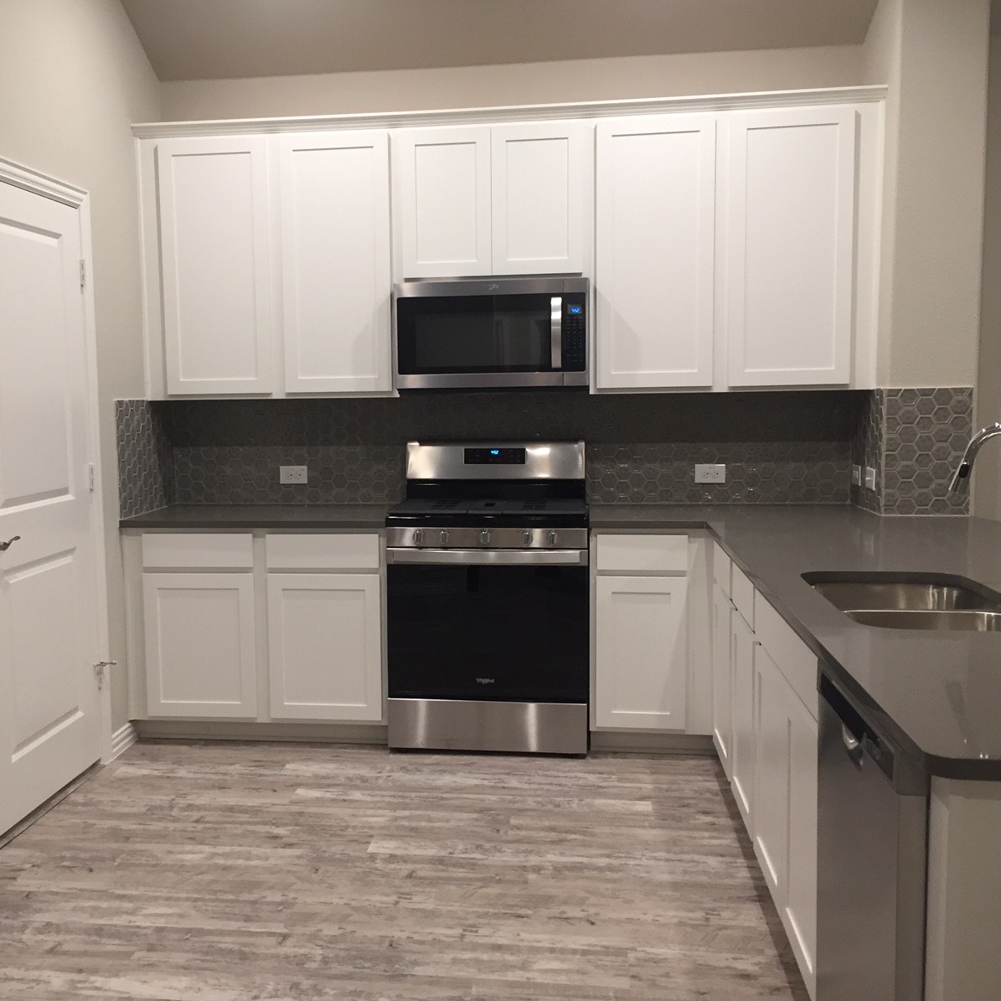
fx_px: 1145
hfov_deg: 47.0
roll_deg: +0.7
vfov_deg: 47.2
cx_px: 410
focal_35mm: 35
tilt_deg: -6.3
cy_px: 506
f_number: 2.2
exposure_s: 1/30
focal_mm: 4.15
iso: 80
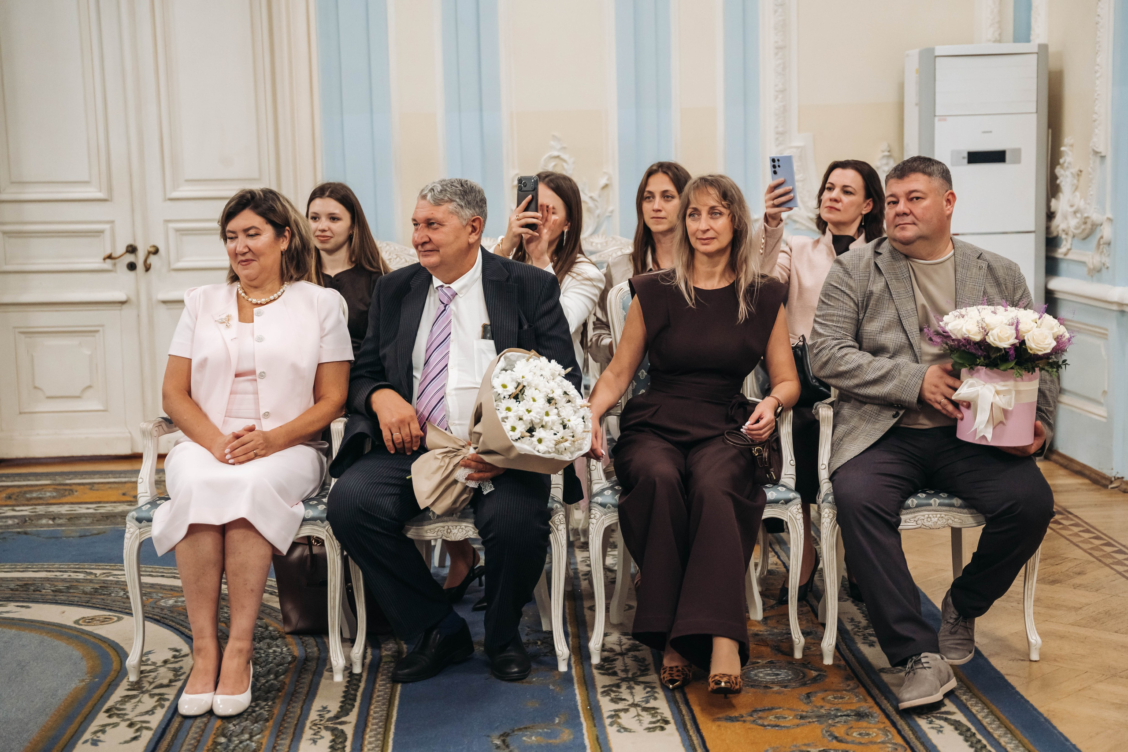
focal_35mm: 61
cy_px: 392
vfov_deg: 22.4
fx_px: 1902
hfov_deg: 33.0
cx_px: 596
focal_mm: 57.1
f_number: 2.8
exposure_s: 1/250
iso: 1600
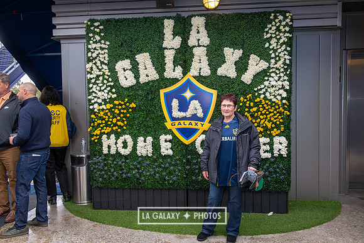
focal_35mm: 32
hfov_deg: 58.7
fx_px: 324
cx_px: 182
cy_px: 122
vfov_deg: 41.1
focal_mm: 32
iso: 500
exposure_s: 1/160
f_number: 6.3
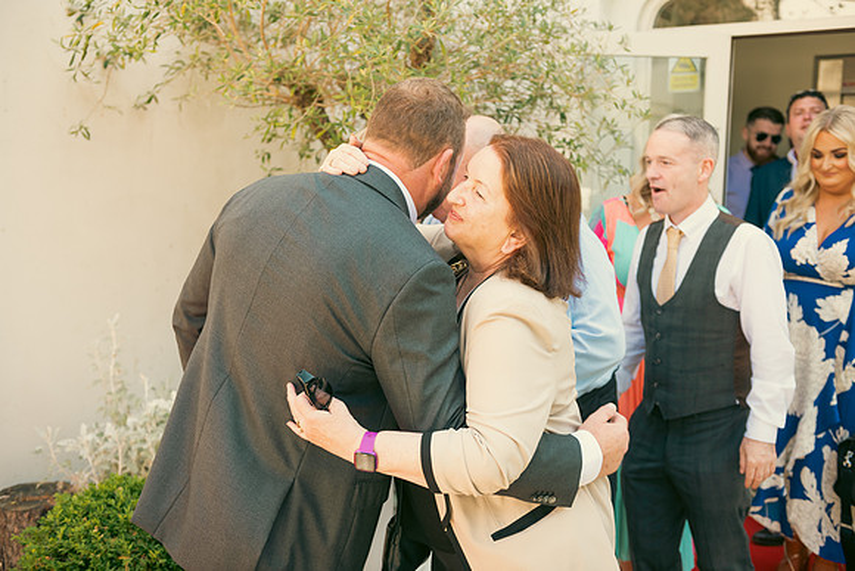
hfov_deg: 48.4
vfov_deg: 33.4
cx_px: 428
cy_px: 286
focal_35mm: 40
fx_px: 950
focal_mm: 40
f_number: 3.5
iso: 160
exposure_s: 1/250
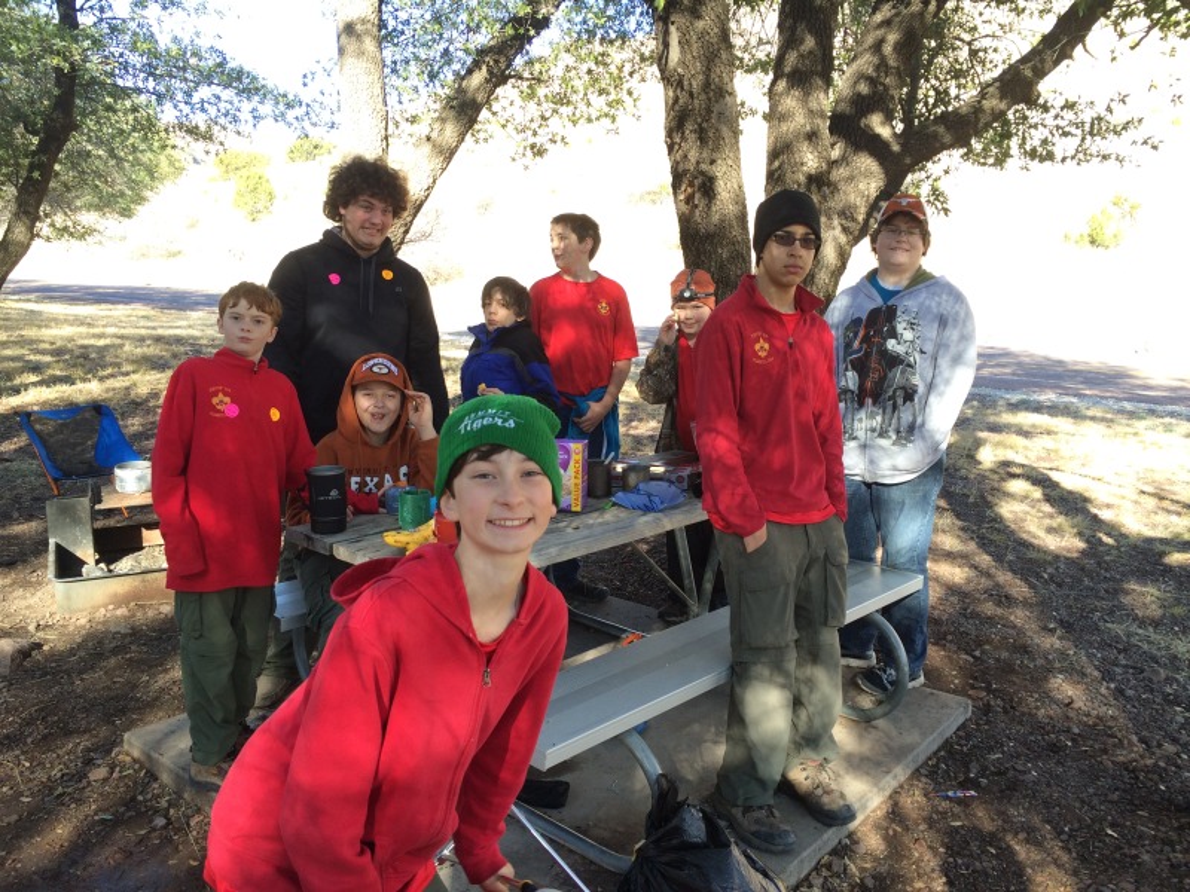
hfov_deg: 61.7
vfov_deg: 48.2
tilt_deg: -10.3
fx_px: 997
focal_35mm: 29
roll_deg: +0.8
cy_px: 446
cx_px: 595
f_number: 2.2
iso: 32
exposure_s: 1/168
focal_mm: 4.15
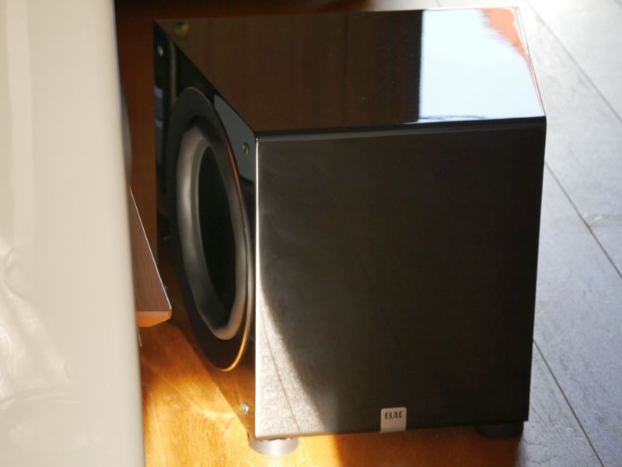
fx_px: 2193
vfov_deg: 12.2
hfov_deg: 16.1
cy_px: 234
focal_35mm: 122
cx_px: 311
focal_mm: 61
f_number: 5.2
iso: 1000
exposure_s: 1/160
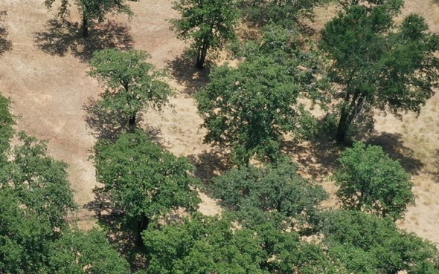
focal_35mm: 105
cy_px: 117
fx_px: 1256
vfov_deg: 12.5
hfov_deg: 18.1
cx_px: -181
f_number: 9
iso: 100
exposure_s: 1/80
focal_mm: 10.26
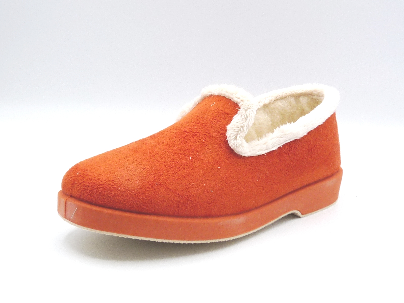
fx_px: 560
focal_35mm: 48
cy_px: 152
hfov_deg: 39.7
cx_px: 202
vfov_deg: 30.3
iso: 100
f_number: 4.5
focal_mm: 4.8
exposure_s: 1/200
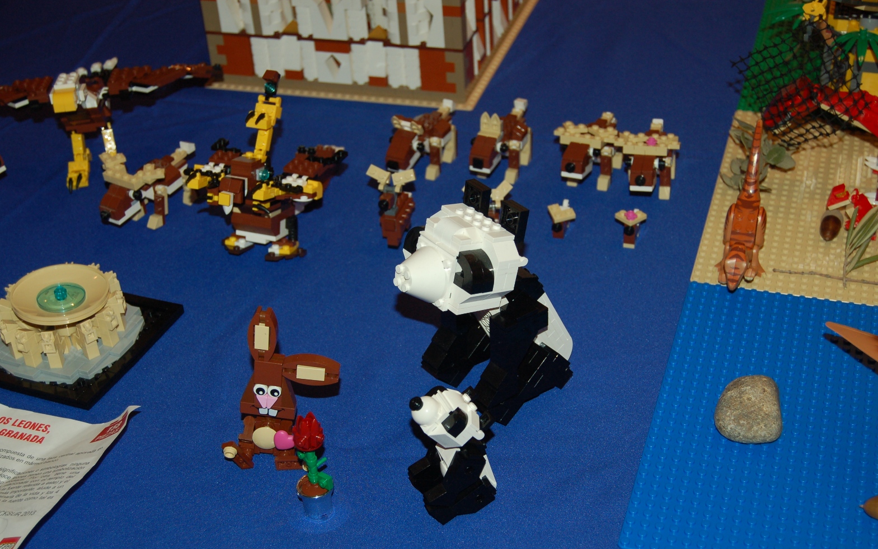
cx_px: 439
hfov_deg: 37.2
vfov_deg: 23.8
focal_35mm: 55
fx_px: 1305
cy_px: 285
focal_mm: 35
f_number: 4.8
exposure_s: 1/60
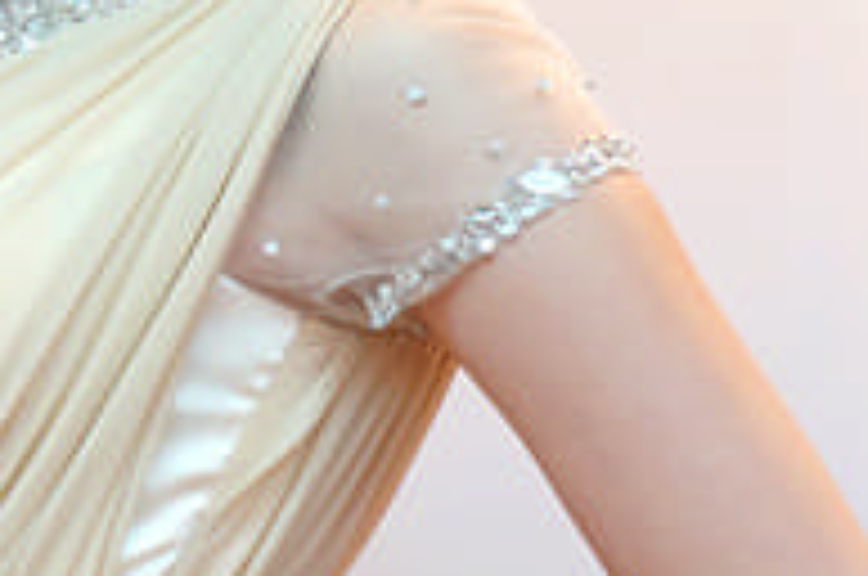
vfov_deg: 6.1
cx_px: -31
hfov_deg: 9.1
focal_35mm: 224
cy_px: 180
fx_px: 5392
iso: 800
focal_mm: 32
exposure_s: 1/25
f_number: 6.3
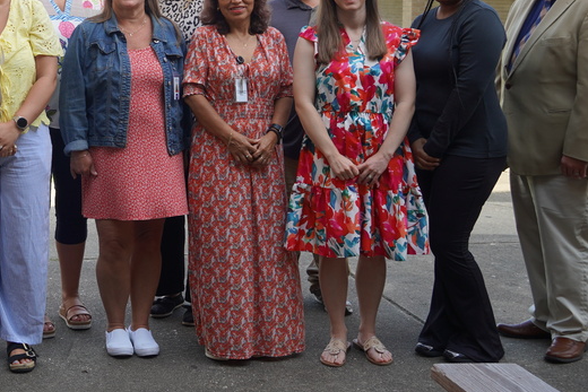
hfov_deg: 28.6
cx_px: 68
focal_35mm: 68
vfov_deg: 19.9
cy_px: 95
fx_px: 1111
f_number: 4
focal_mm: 23
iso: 100
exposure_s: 1/160
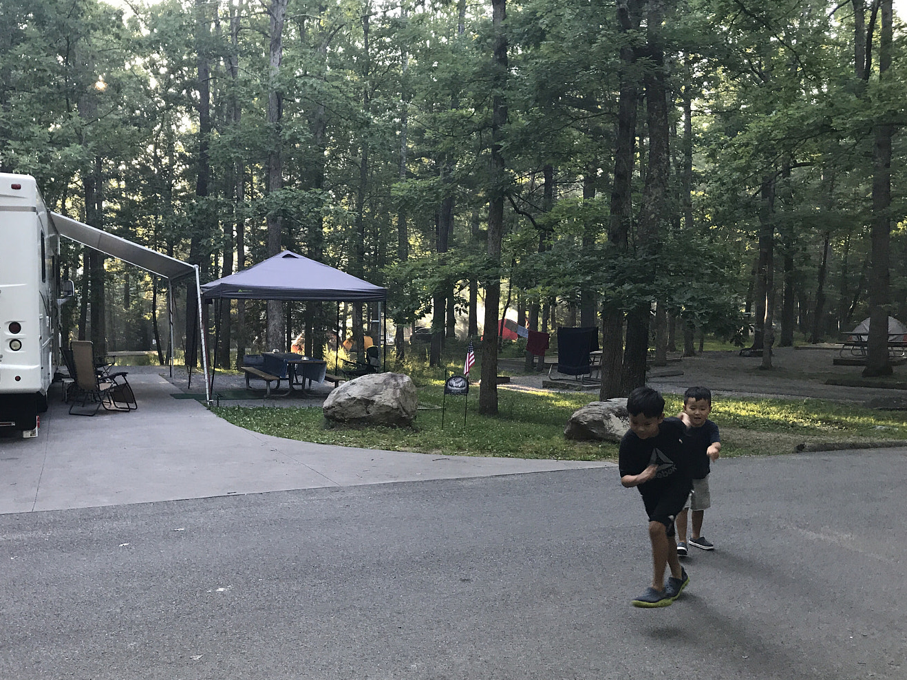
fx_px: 891
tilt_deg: -7.4
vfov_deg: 41.7
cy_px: 389
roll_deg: +2.7
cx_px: 364
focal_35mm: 34
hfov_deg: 53.6
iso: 25
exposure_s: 1/30
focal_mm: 3.99
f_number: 1.8
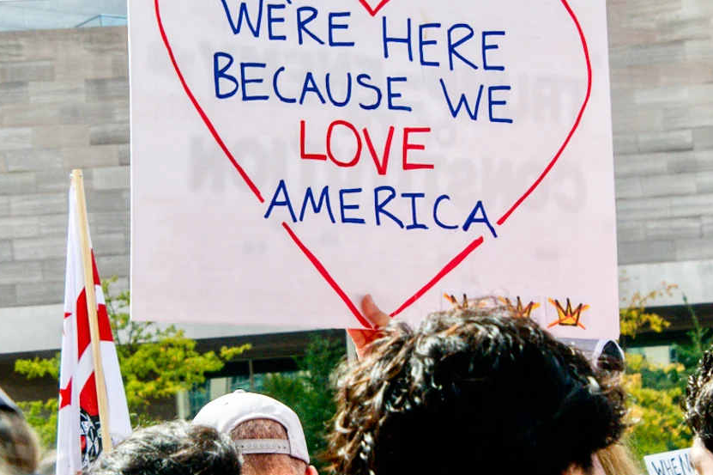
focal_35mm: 152
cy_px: 172
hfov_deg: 13.5
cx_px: 367
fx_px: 3009
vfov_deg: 9.0
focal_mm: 70
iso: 400
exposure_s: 1/500
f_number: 11
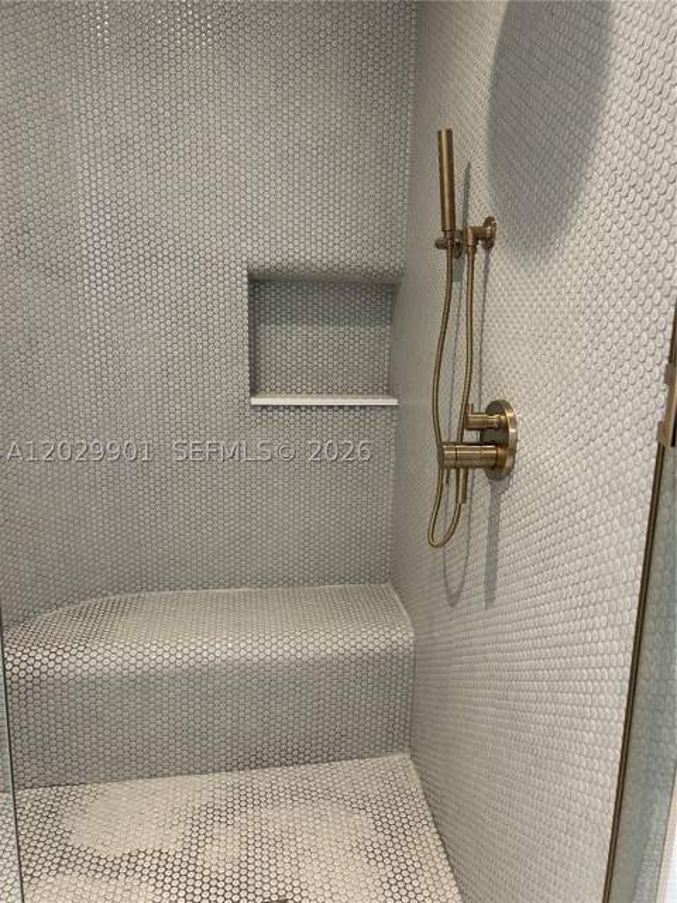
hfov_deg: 53.1
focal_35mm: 26
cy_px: 452
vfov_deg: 67.3
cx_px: 338
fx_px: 678
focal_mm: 5.7
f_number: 1.5
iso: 100
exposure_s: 1/60
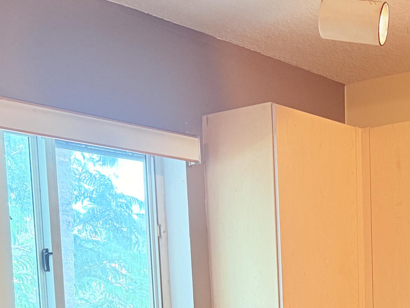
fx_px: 793
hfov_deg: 27.6
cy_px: 418
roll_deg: +0.4
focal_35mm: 67
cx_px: 388
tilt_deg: -7.7
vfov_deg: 19.9
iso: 250
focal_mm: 6.76
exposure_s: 1/60
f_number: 1.78
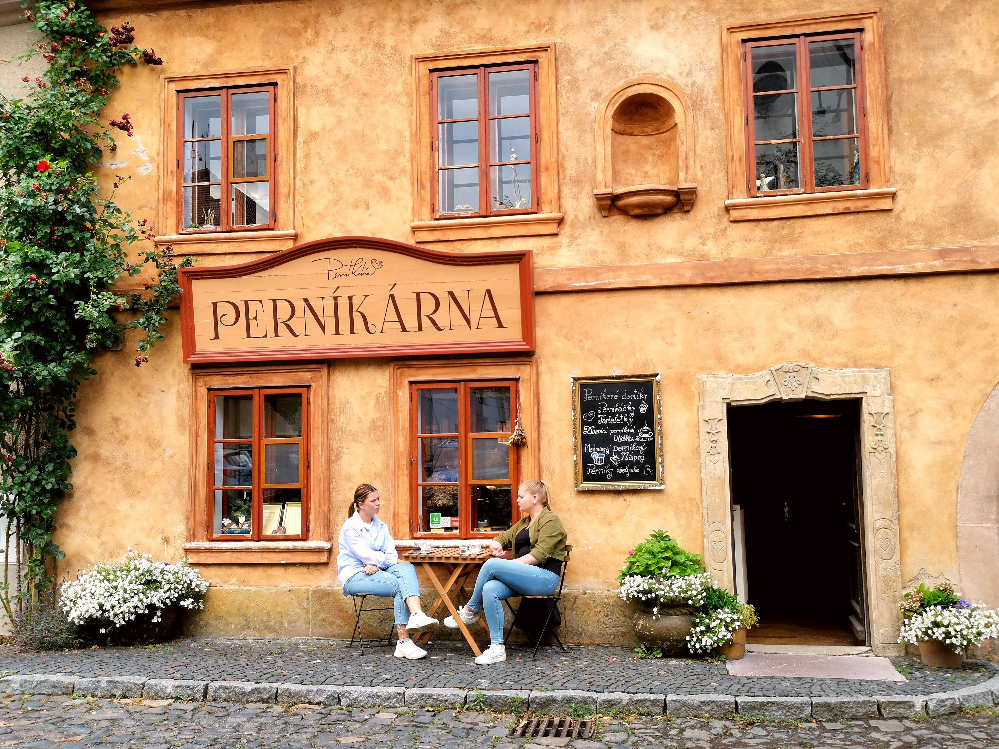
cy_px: 374
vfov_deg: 38.7
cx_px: 500
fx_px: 1068
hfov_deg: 50.1
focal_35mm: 37
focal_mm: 5.58
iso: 50
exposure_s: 1/356
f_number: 1.8
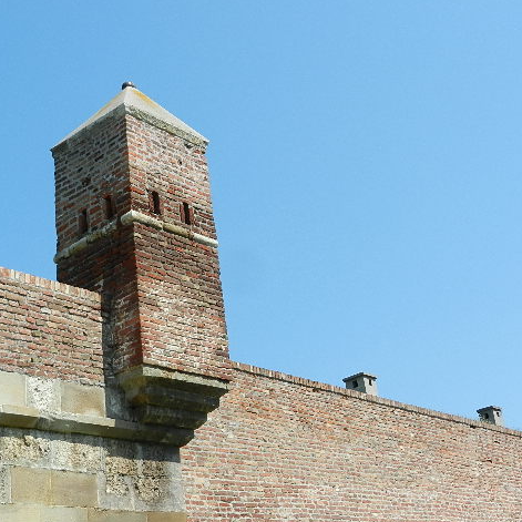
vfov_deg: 31.6
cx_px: 293
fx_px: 921
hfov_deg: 31.6
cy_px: 260
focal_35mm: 54
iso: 160
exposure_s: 1/1000
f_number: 4.2
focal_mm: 8.2
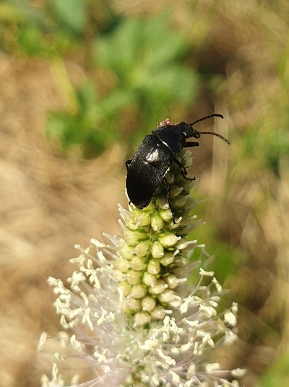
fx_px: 290
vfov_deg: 67.3
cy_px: 194
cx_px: 144
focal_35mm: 26
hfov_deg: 53.0
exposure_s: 1/1124
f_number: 2.4
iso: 50
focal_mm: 4.3
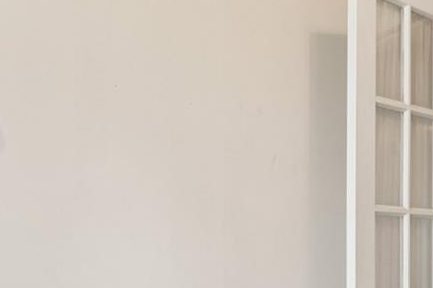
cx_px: 470
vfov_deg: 17.1
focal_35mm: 79
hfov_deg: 24.2
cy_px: 254
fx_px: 947
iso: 200
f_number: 13
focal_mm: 16.8
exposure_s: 1/1.67
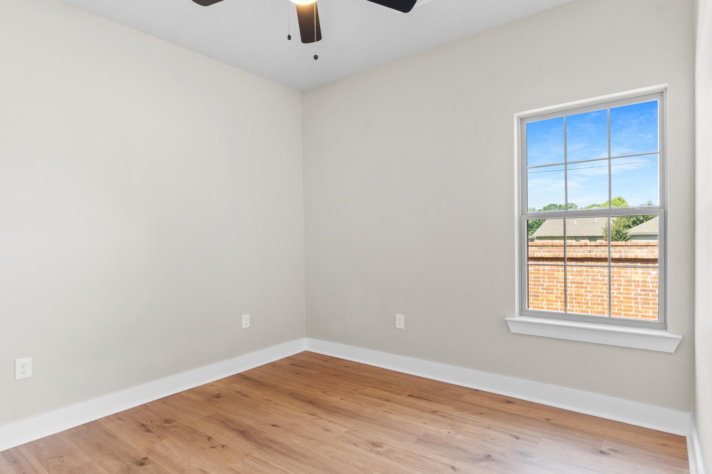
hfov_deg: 85.9
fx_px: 383
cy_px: 237
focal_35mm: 19
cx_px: 356
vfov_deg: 63.6
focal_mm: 12.9
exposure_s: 1/1.67
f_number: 9
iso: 200
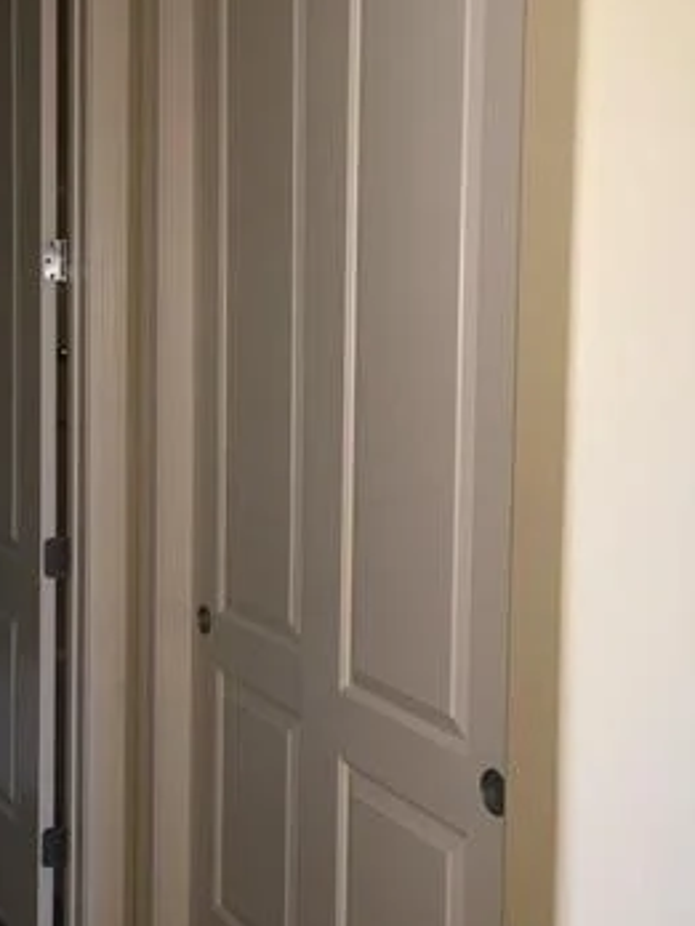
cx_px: 245
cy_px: 410
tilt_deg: -4.3
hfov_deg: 29.0
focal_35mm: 50
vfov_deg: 38.1
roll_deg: -0.6
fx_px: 1338
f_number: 2.2
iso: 125
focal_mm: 4.15
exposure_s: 1/30
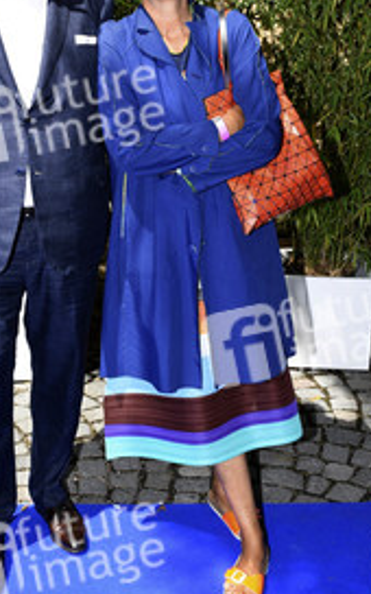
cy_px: 227
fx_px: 837
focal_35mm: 52
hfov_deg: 24.8
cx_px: 116
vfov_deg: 38.8
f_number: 7.1
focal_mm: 23
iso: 100
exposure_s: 1/160
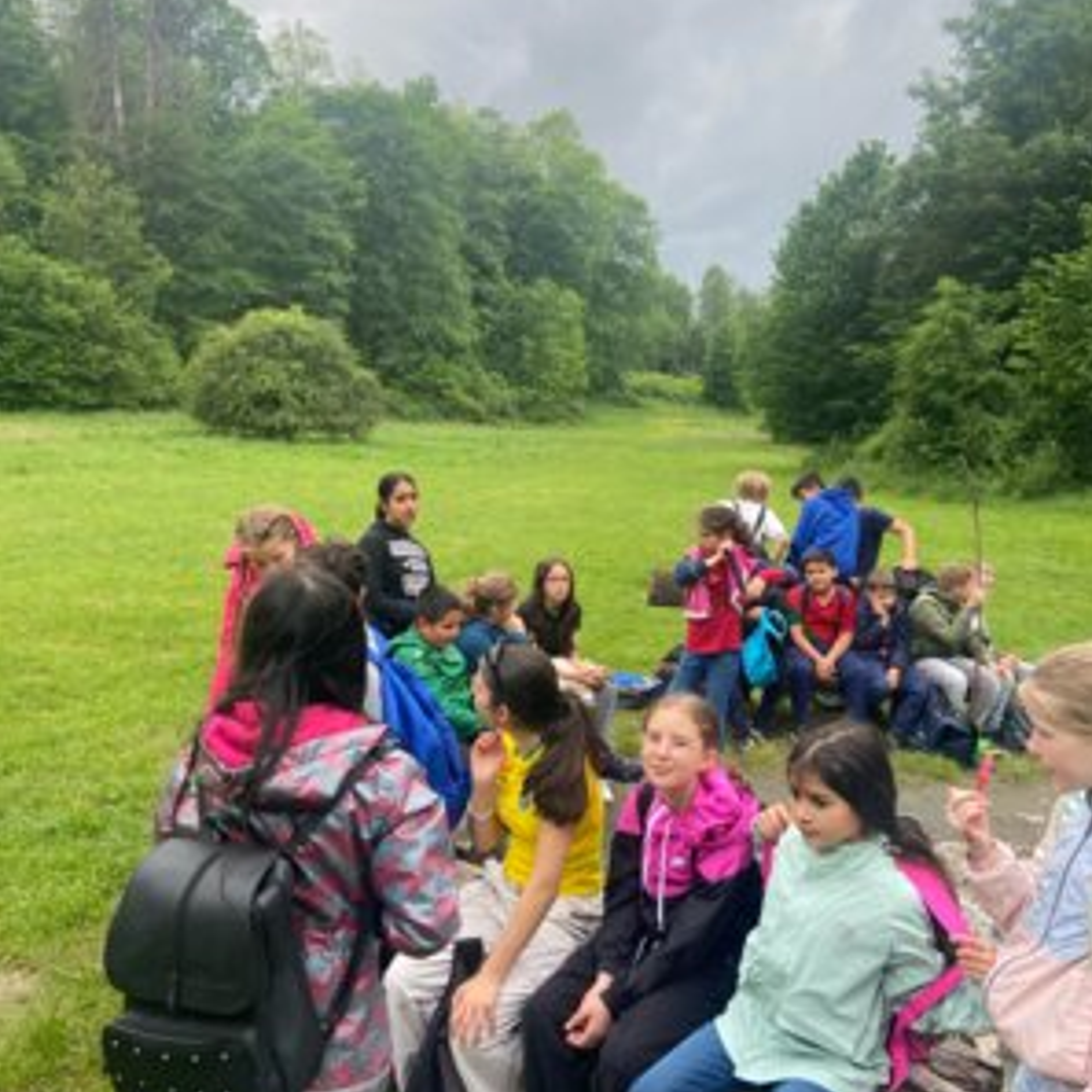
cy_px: 577
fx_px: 1106
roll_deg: -3.6
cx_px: 548
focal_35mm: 31
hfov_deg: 52.5
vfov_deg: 52.5
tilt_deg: -8.1
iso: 32
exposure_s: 1/350
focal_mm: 4.25
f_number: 1.8
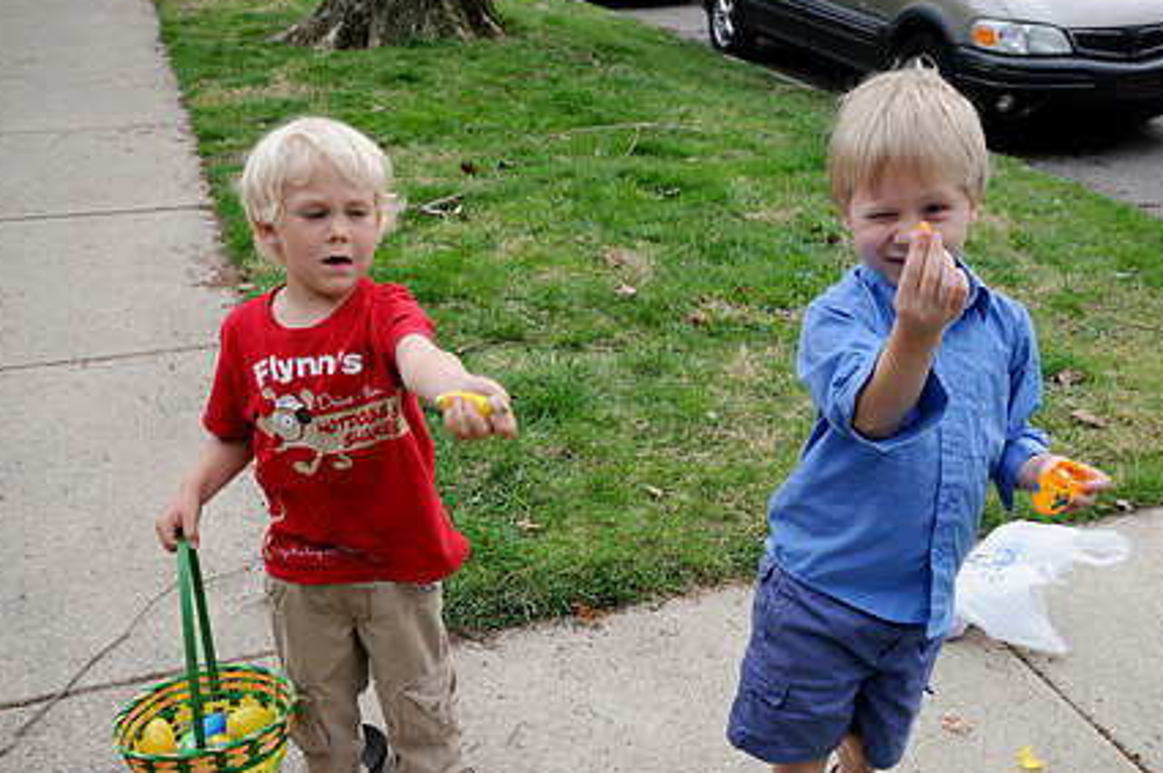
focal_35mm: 35
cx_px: 642
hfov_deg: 54.8
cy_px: 485
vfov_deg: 37.8
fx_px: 1119
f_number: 6.3
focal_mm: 17
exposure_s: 1/100
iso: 200
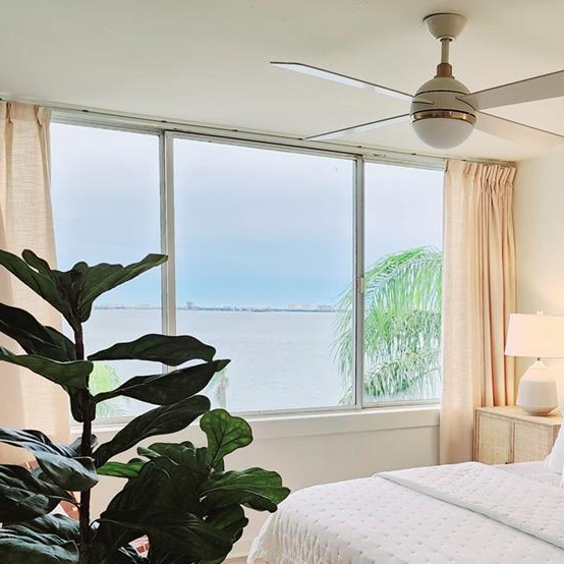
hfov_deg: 37.2
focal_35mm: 44
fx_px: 811
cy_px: 373
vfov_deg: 38.0
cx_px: 436
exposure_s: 1/182
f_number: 1.8
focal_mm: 6.4
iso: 100
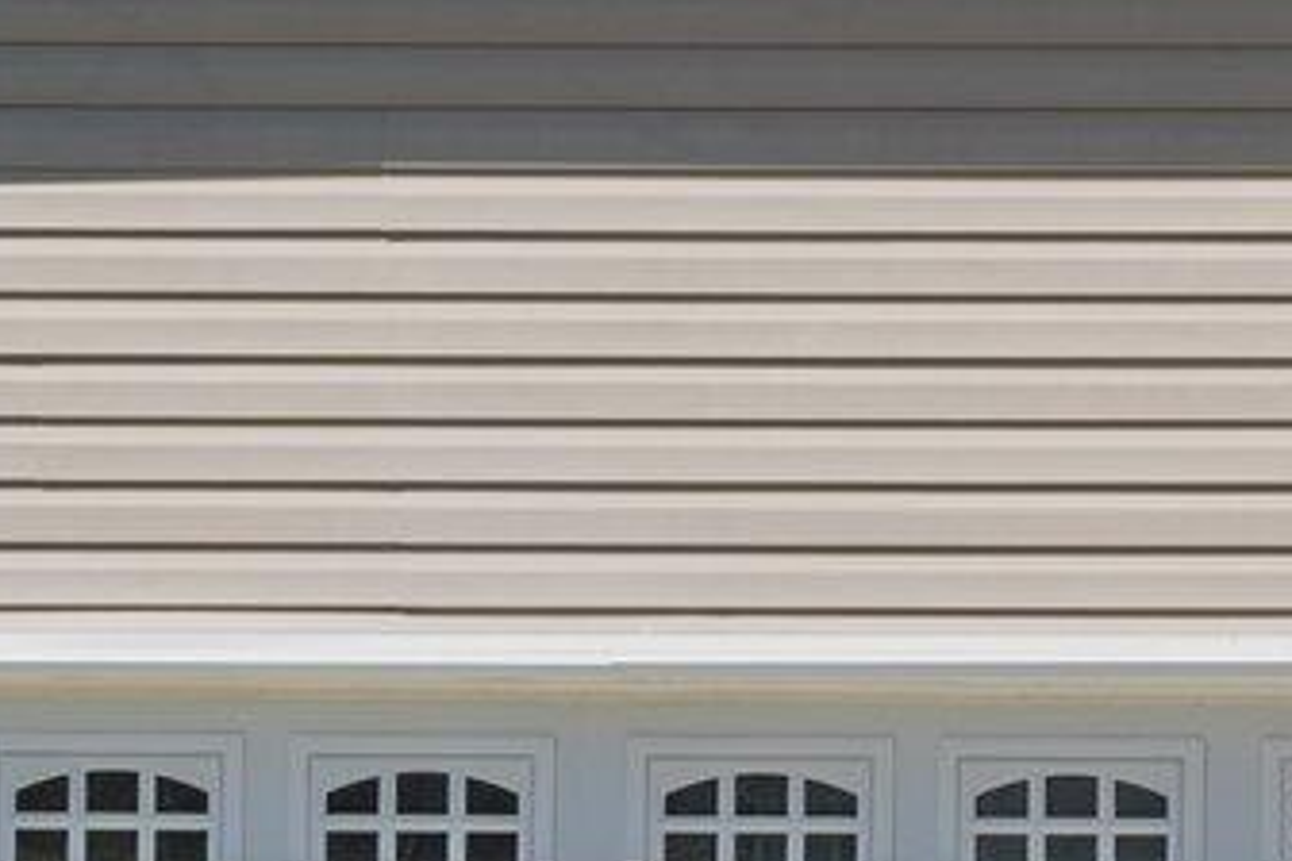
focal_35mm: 183
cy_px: 10
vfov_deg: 7.5
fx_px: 6567
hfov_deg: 9.5
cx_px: 3518
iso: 64
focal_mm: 30
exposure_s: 1/320
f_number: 7.1
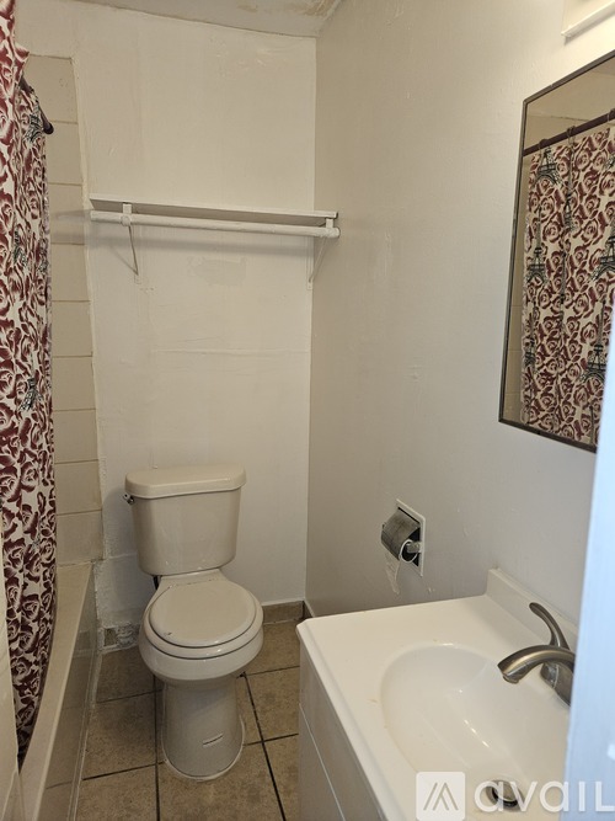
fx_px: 545
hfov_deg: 58.9
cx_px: 308
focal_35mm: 23
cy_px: 410
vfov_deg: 73.9
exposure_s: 1/60
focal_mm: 5.4
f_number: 1.8
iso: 50
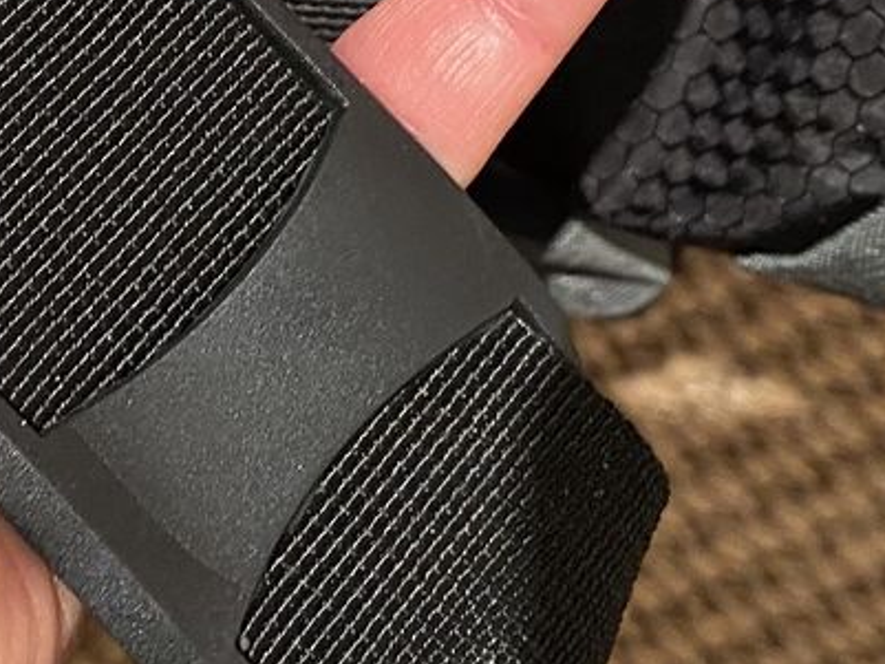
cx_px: 181
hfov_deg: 23.2
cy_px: 38
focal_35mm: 83
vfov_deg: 17.5
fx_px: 2123
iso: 500
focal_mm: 4.25
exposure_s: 1/25
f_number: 1.8
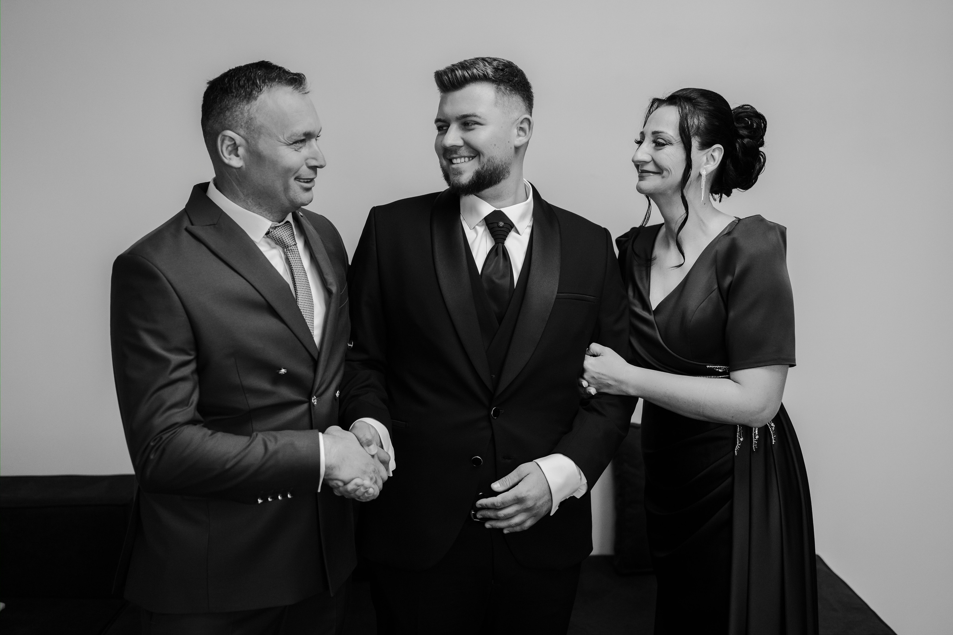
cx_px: 476
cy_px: 318
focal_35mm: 35
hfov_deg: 54.4
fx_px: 927
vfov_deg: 37.9
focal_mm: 35
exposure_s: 1/250
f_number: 2.2
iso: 1000
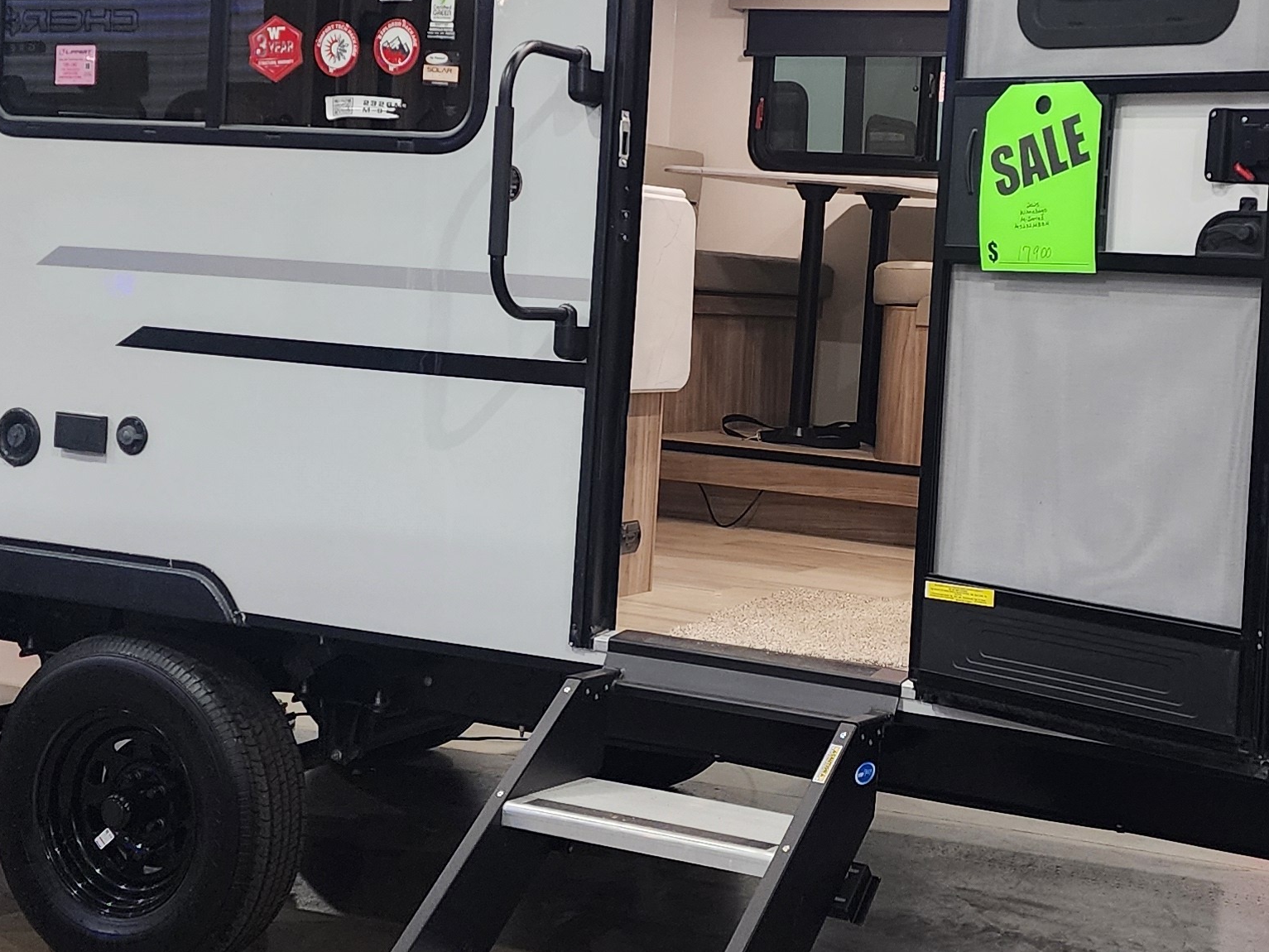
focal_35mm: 60
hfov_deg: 31.9
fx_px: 2200
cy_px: 363
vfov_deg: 24.4
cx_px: 844
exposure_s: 1/120
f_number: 1.8
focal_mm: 6.4
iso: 400
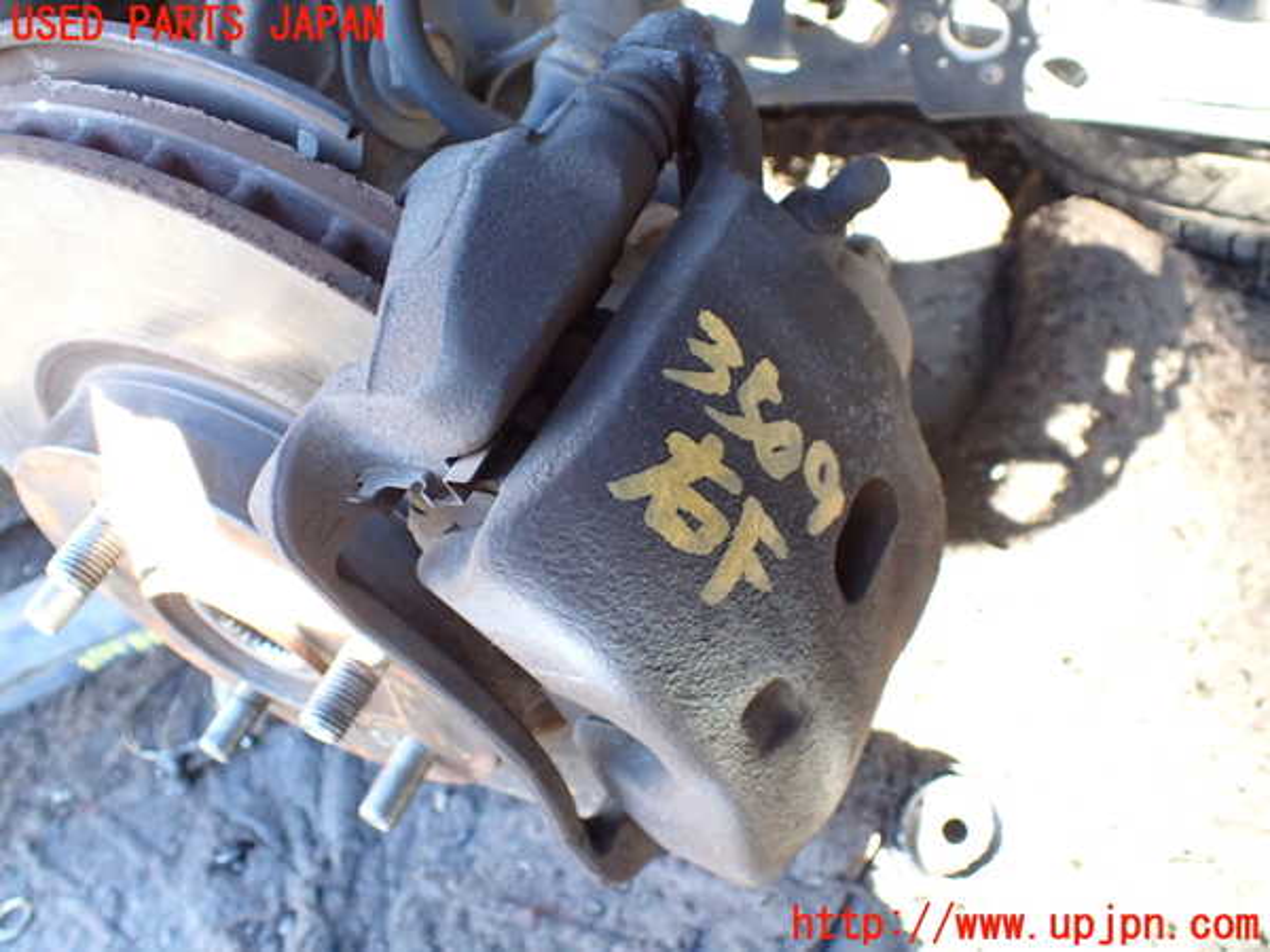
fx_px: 1101
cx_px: 635
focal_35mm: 30
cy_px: 476
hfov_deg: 60.0
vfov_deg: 46.8
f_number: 2.3
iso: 800
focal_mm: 5.4
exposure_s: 1/125
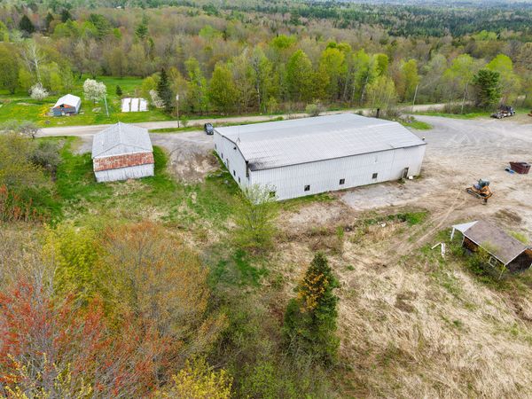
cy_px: 200
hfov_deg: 71.6
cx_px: 266
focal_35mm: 24
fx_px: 369
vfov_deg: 56.8
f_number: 1.8
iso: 100
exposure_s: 1/1500
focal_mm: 8.67
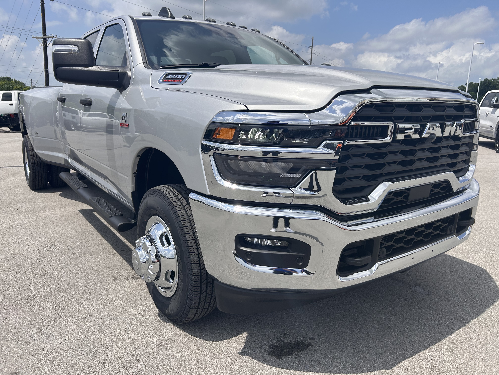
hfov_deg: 67.3
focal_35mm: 26
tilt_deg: -13.0
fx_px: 375
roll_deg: -2.0
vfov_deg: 53.1
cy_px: 188
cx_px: 250
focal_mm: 5.7
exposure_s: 1/5882
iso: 50
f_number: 1.5
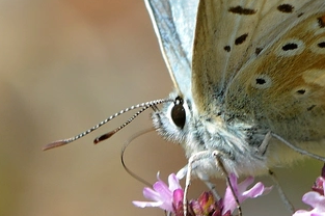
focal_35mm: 215
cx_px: 227
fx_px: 1939
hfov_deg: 9.6
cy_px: 42
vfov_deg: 6.4
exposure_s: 1/160
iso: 100
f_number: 8
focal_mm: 70
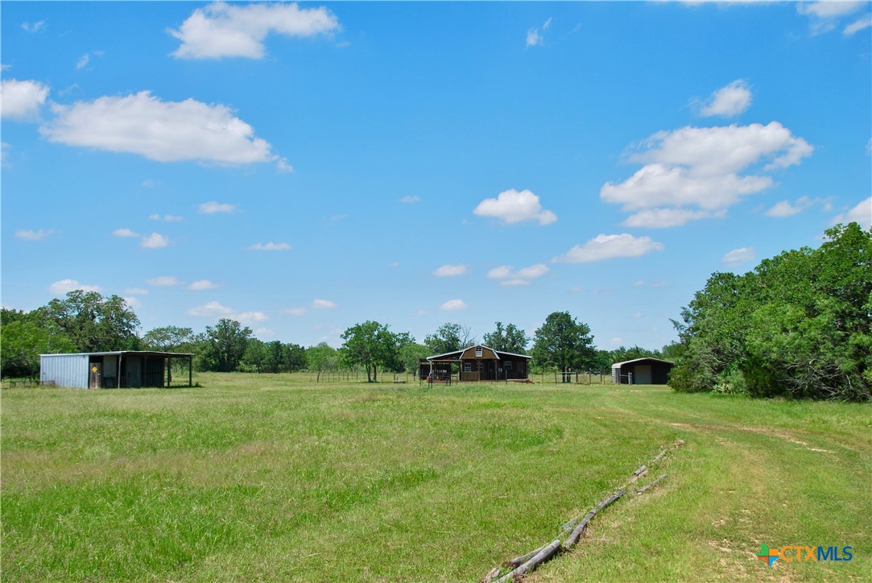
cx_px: 436
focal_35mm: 48
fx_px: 1164
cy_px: 292
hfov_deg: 41.1
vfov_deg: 28.1
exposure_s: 1/320
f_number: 9
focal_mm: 32
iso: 100
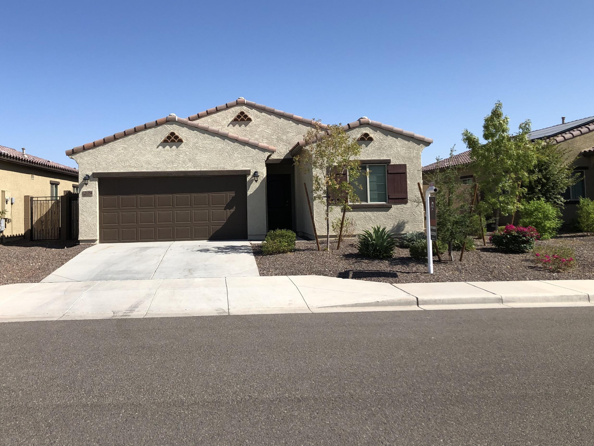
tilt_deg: +2.0
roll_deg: +1.4
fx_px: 583
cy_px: 185
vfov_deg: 41.6
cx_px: 253
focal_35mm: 34
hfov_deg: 53.8
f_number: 1.8
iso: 20
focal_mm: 3.99
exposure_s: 1/2404
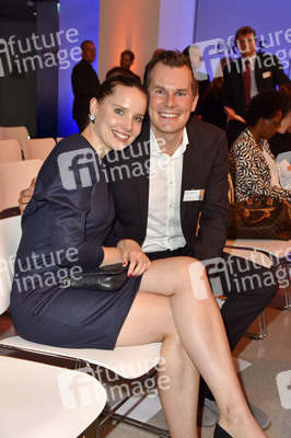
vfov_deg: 44.5
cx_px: 146
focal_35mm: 44
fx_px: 534
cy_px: 219
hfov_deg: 30.5
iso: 1000
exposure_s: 1/125
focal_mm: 44
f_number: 5.6
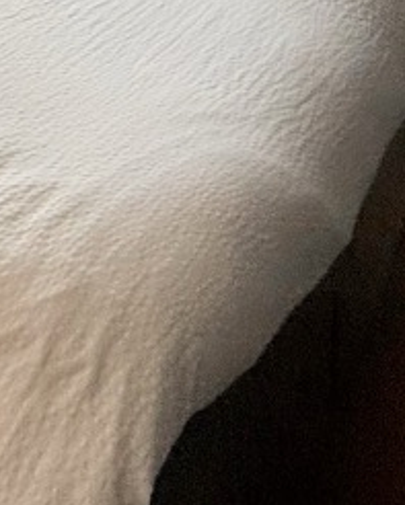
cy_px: -448
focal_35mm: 71
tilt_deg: -3.6
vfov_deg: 19.0
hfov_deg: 13.4
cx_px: -643
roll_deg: +0.4
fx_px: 1063
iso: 160
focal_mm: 2.22
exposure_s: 1/100
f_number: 2.2
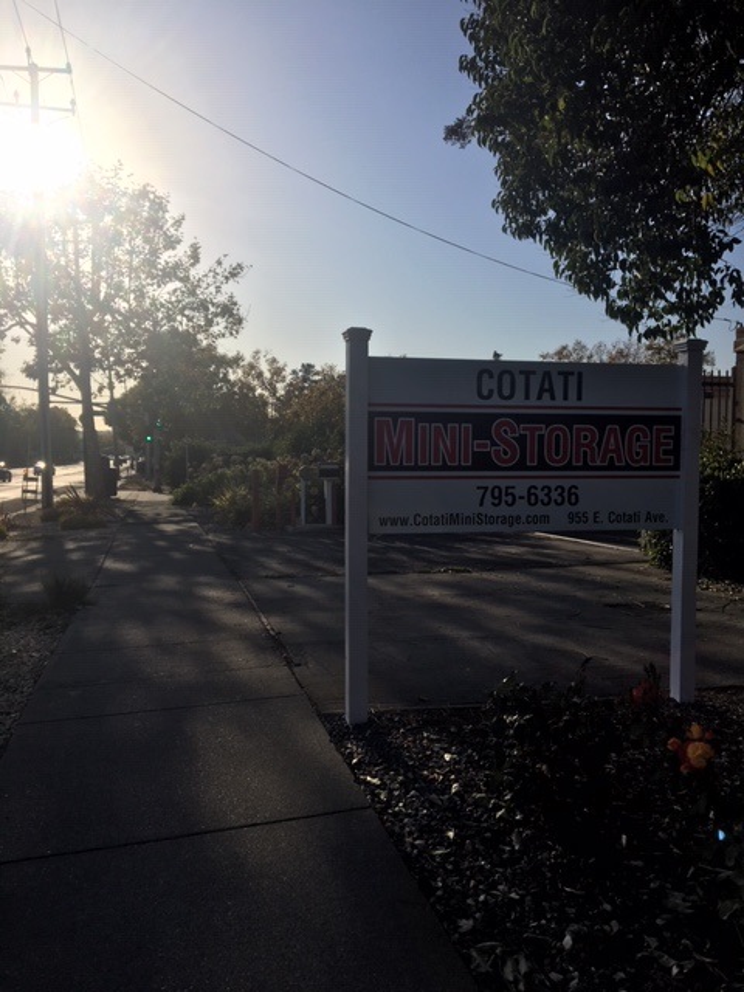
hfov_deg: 48.2
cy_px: 496
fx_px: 831
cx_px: 372
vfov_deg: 61.7
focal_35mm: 29
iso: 25
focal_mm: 4.15
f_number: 2.2
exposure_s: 1/4049
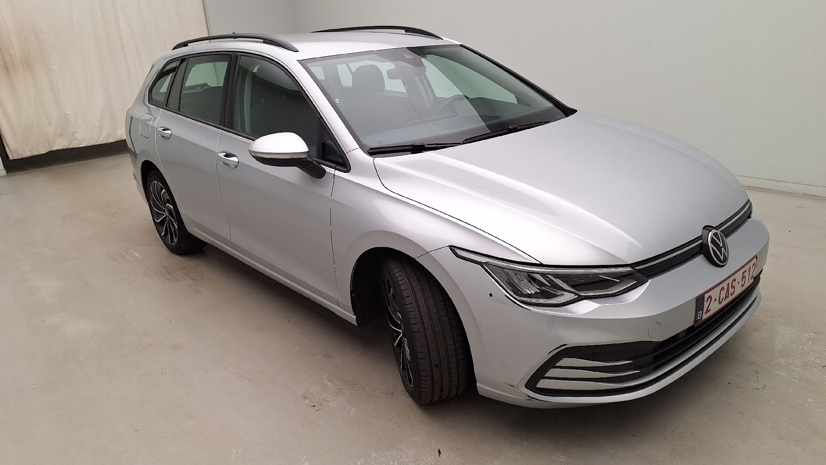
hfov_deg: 71.9
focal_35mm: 26
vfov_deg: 44.4
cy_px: 247
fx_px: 570
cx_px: 427
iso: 40
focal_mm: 5.54
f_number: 1.8
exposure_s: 1/119
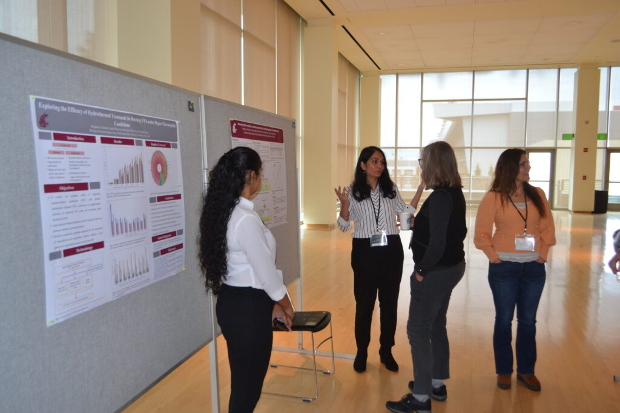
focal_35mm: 30
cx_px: 310
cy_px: 206
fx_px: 517
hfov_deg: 61.9
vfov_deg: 43.6
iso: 720
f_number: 3.8
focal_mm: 20
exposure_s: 1/60
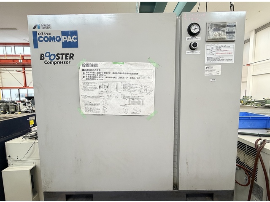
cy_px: 101
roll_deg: +1.3
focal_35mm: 14
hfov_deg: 102.1
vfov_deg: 85.7
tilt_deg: -4.7
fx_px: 109
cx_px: 135
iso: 400
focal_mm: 2.22
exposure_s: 1/50
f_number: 2.2
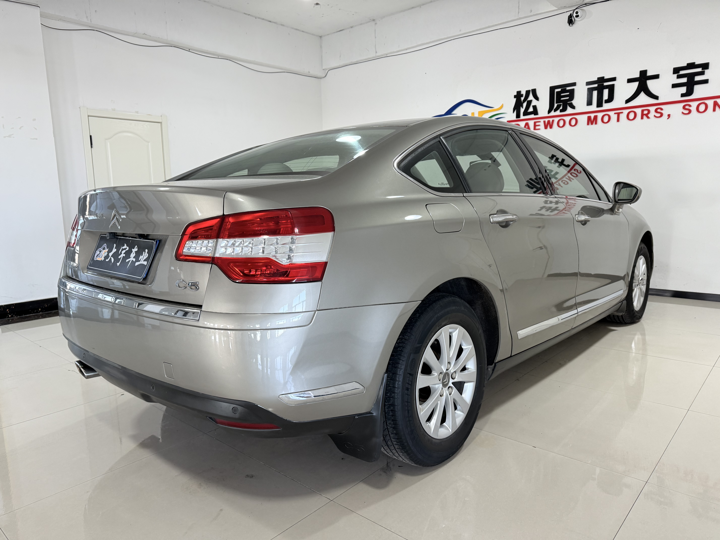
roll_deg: +1.3
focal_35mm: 24
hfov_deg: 71.6
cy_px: 270
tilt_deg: -8.5
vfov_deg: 56.8
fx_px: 499
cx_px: 360
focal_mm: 6.76
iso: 125
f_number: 1.78
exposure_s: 1/100
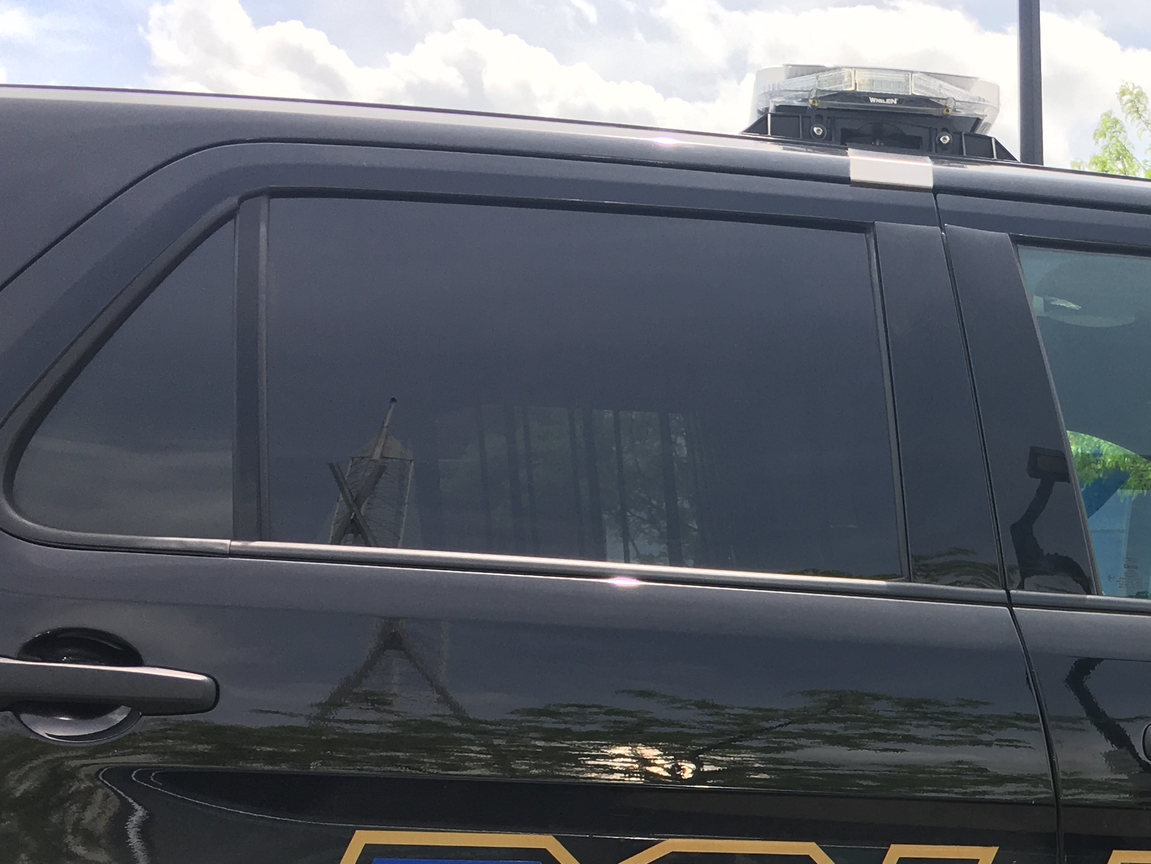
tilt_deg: -2.6
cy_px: 829
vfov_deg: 22.5
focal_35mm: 63
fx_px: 2095
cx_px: 1142
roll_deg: +0.4
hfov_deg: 28.8
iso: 25
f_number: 2.2
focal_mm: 4.15
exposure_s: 1/582
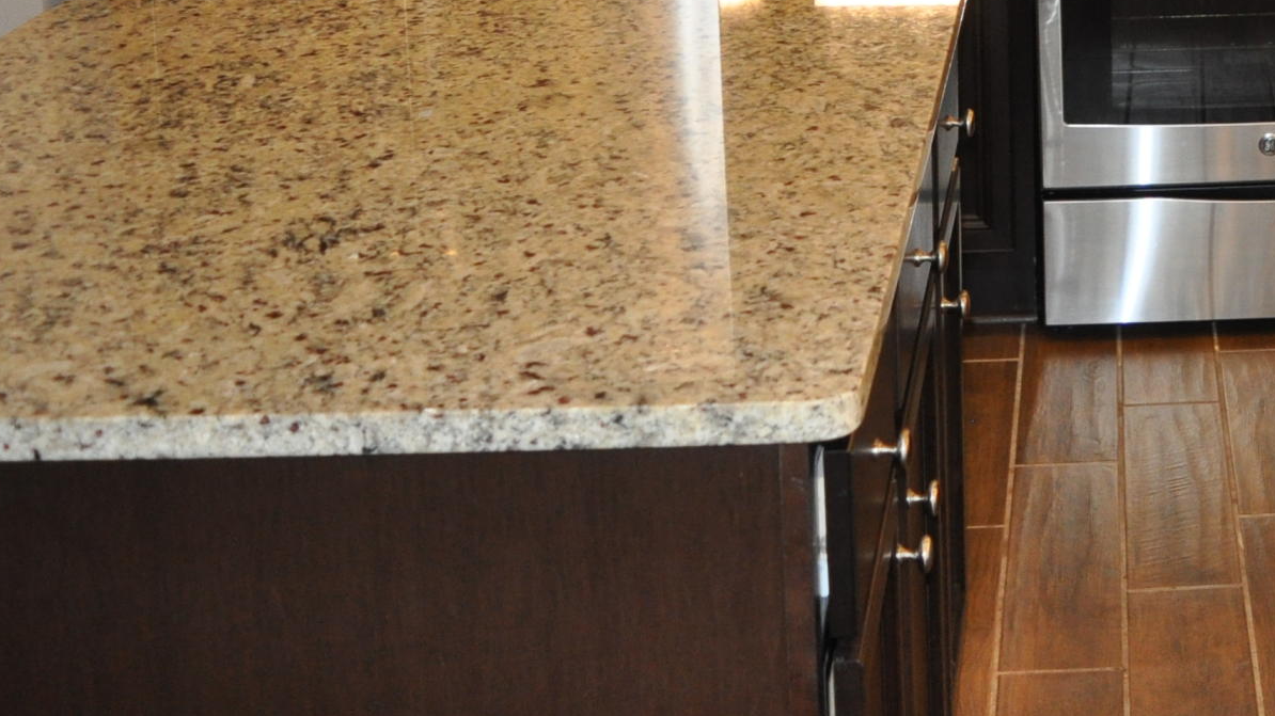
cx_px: 1397
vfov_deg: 15.7
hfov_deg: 27.3
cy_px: -336
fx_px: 2400
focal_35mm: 71
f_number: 3.5
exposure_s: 1/100
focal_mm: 18
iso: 800
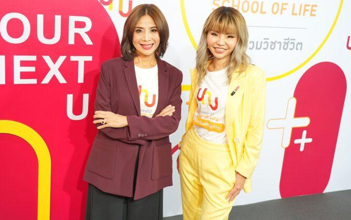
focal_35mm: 40
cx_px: 156
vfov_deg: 31.9
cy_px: 86
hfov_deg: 49.2
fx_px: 383
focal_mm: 34
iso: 1600
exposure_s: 1/160
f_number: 4
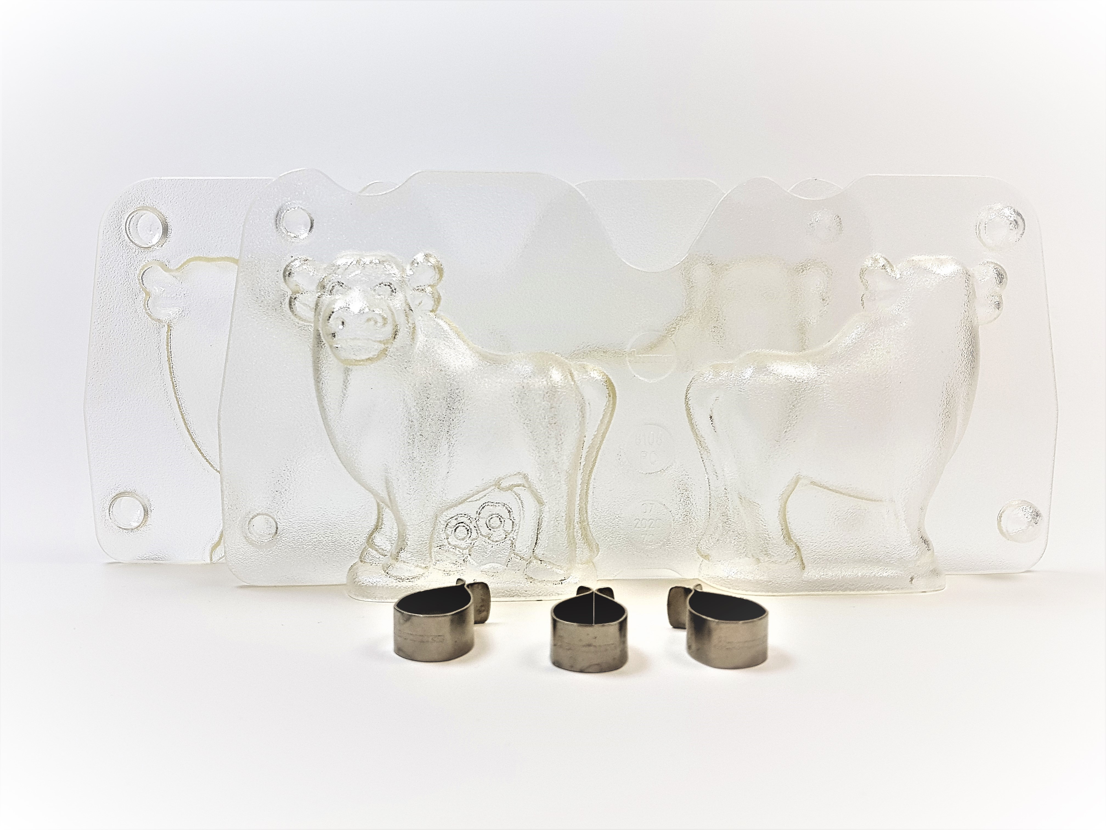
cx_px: 553
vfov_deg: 53.1
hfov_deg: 67.3
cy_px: 415
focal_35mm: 26
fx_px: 831
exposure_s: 1/192
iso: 40
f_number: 1.7
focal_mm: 4.2
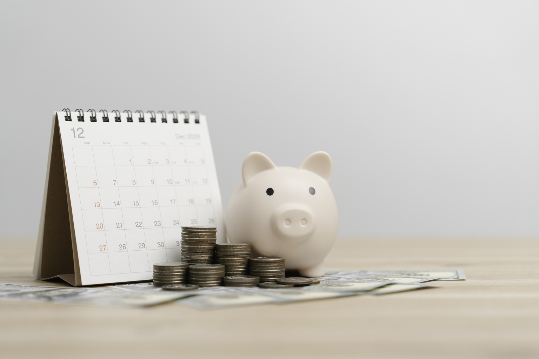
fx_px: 1048
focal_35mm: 70
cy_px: 180
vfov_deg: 19.5
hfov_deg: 28.8
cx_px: 270
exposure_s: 1/160
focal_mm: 70
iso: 200
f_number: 2.8
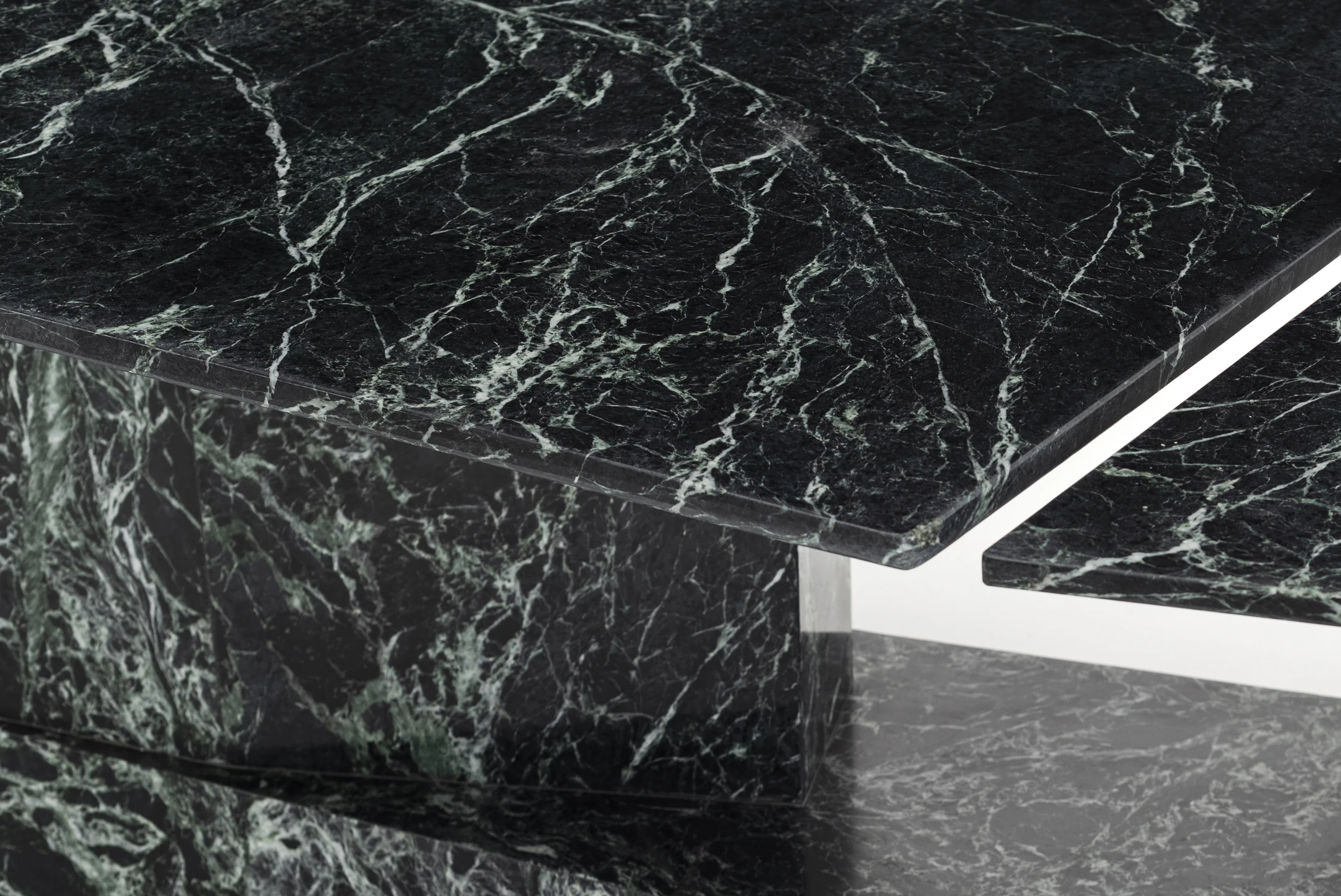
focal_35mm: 89
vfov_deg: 15.3
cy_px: 700
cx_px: 1025
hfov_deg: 22.6
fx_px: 3316
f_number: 7.1
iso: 160
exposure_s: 1/20
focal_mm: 50
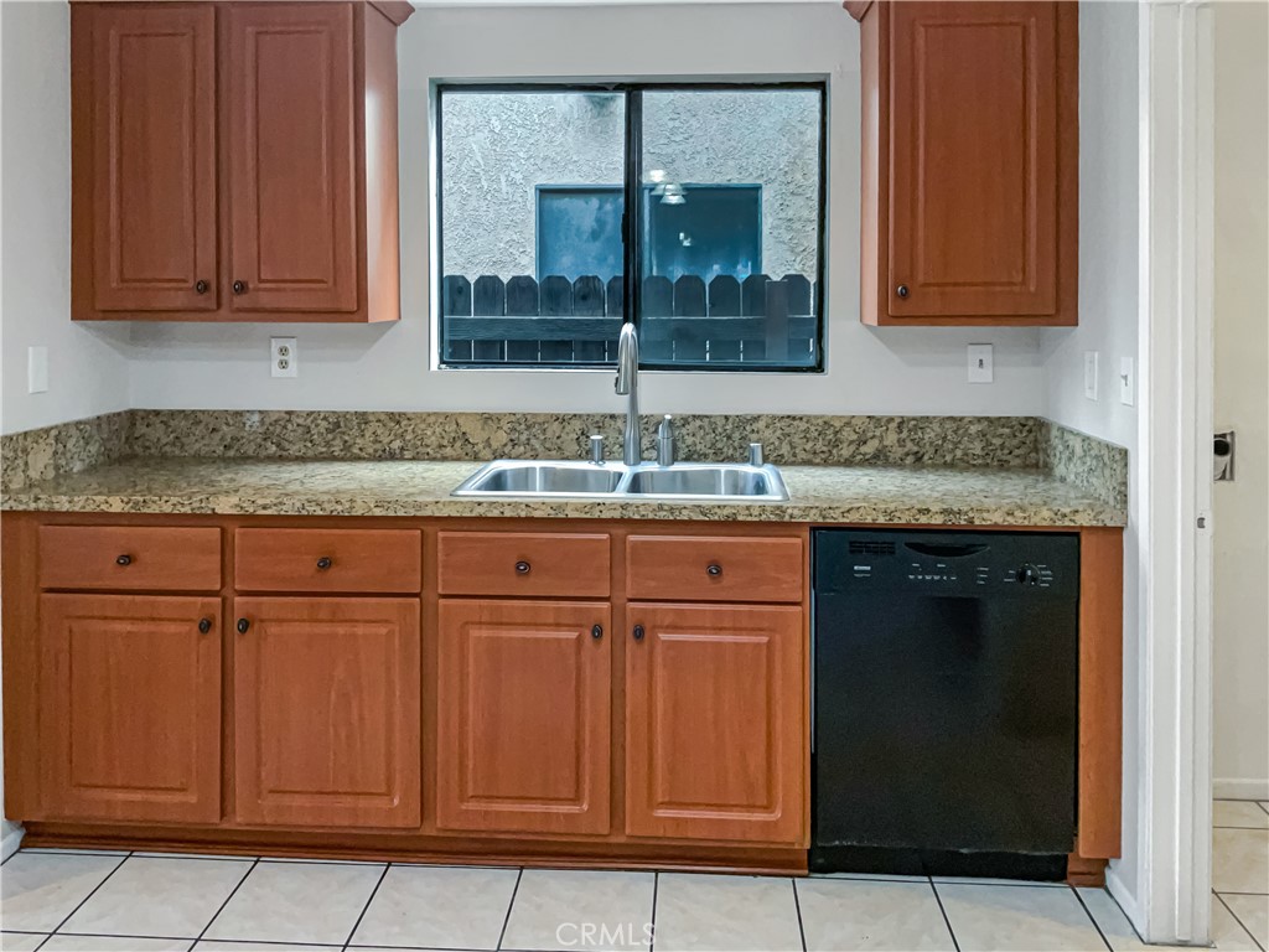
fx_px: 1063
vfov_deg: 48.2
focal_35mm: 29
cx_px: 634
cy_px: 476
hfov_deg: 61.7
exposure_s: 1/40
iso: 100
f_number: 1.8
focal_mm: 3
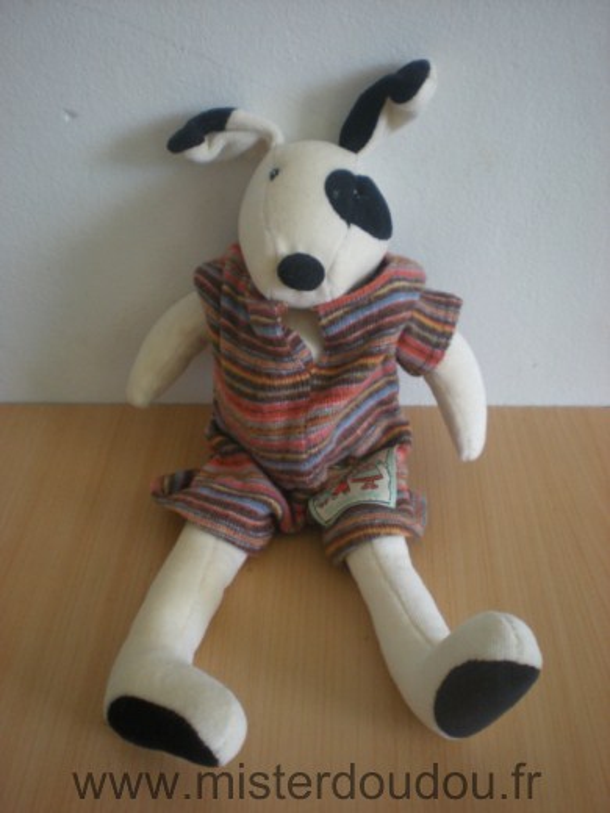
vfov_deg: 49.0
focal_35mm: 38
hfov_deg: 37.7
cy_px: 406
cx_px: 305
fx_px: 893
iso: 200
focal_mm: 6.3
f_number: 3.1
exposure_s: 1/30
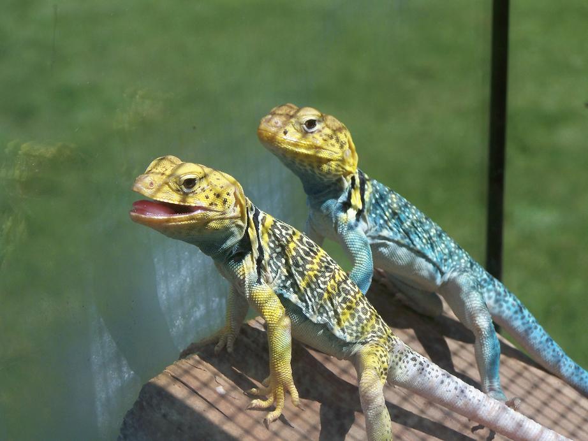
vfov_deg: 11.6
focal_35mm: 128
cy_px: 220
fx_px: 2175
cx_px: 294
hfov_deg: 15.4
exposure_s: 1/400
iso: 64
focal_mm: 21.2
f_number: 4.5
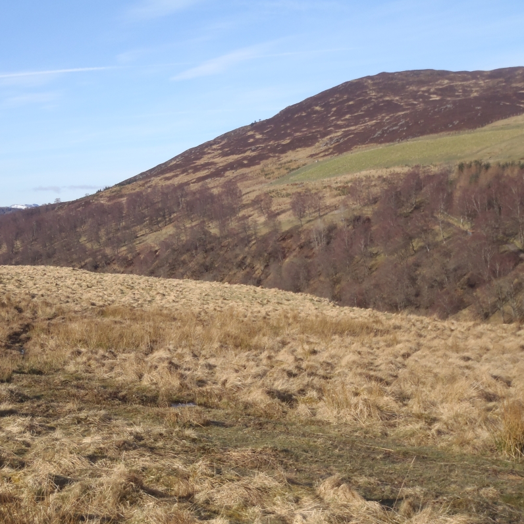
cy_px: 261
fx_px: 856
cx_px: 188
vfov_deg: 34.0
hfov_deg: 33.8
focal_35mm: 50
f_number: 5
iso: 80
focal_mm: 7.57
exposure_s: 1/320
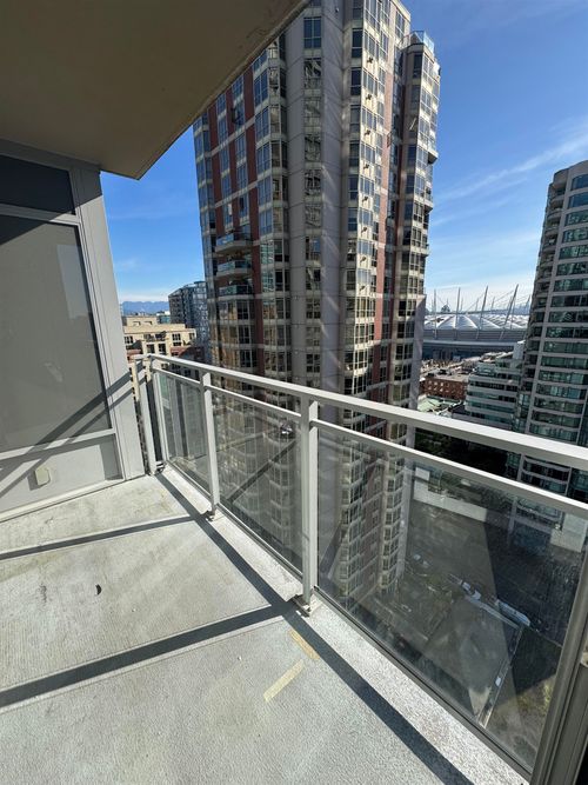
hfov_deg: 85.7
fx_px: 317
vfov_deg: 102.1
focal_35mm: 14
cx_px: 294
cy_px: 392
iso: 40
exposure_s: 1/1034
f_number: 2.2
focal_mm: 2.22
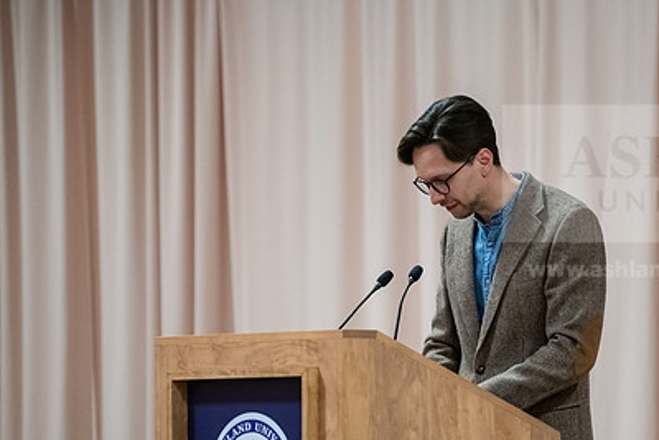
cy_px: 304
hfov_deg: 7.1
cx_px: 453
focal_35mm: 290
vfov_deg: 4.7
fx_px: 5310
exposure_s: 1/200
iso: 3200
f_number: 2.8
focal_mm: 200
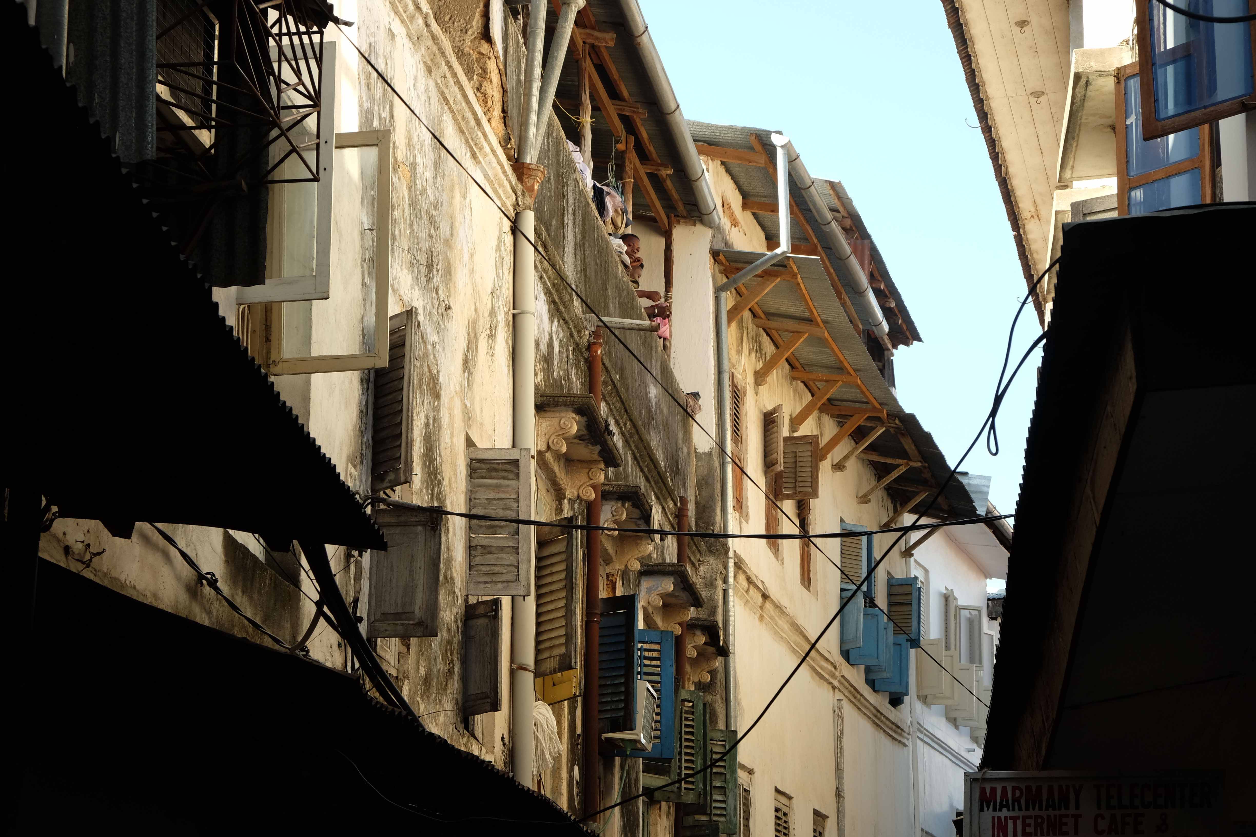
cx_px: 628
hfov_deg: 24.5
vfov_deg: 16.5
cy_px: 418
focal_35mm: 83
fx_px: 2896
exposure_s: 1/50
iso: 200
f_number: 10
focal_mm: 55
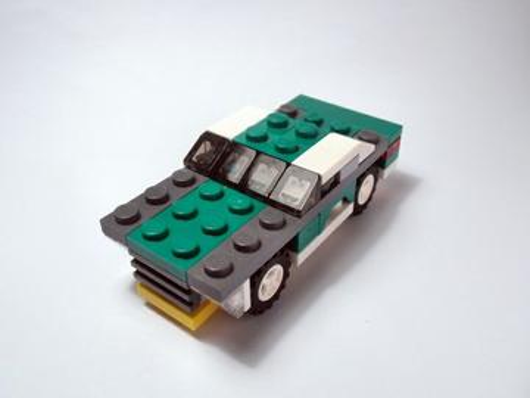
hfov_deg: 50.1
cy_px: 199
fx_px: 567
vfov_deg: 38.7
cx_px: 265
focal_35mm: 37
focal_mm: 6.61
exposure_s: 1/80
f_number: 3.9
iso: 80
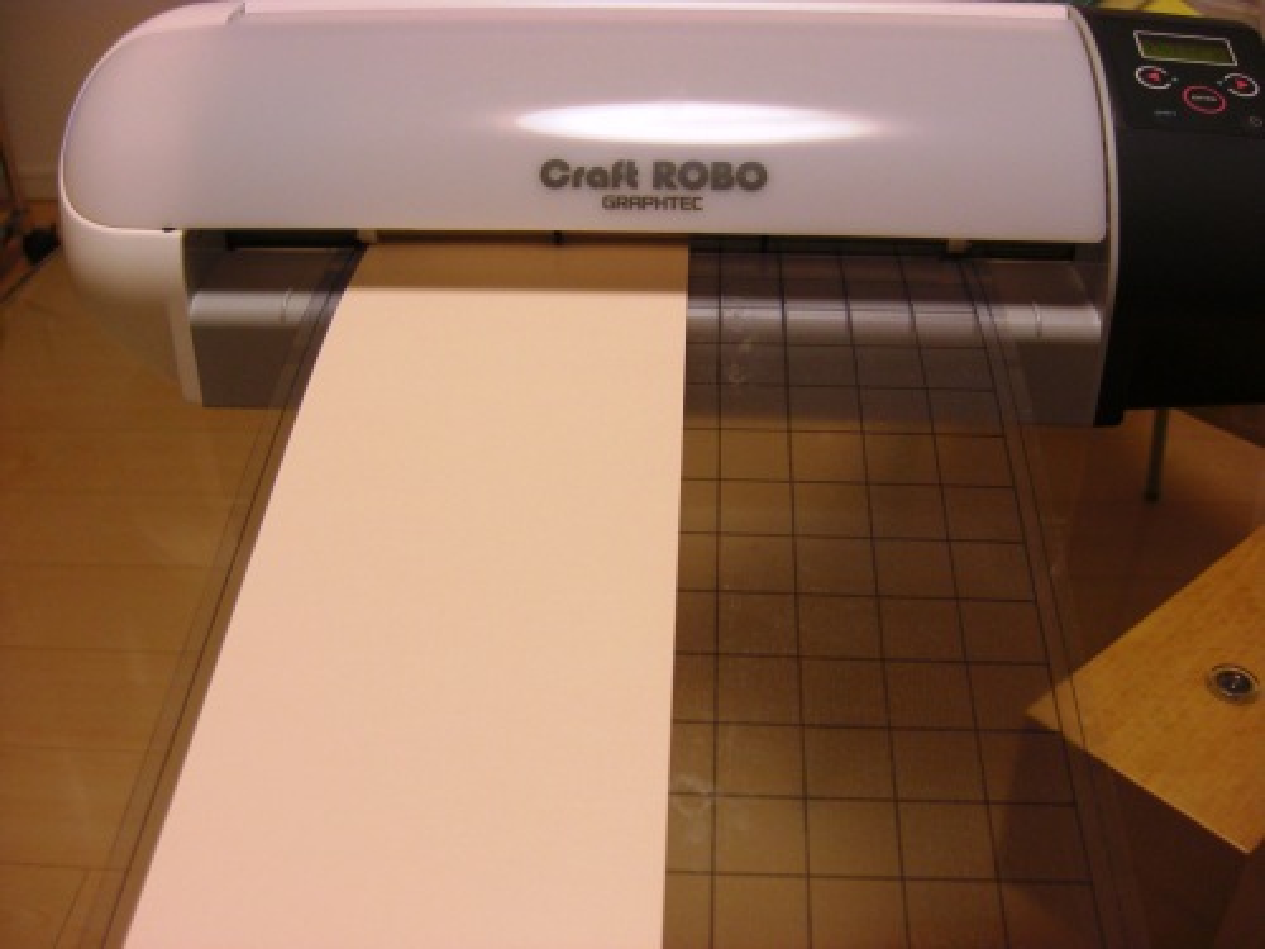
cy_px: 474
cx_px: 632
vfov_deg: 37.7
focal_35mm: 38
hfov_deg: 49.0
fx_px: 1389
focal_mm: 7.9
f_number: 2.8
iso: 200
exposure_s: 1/60
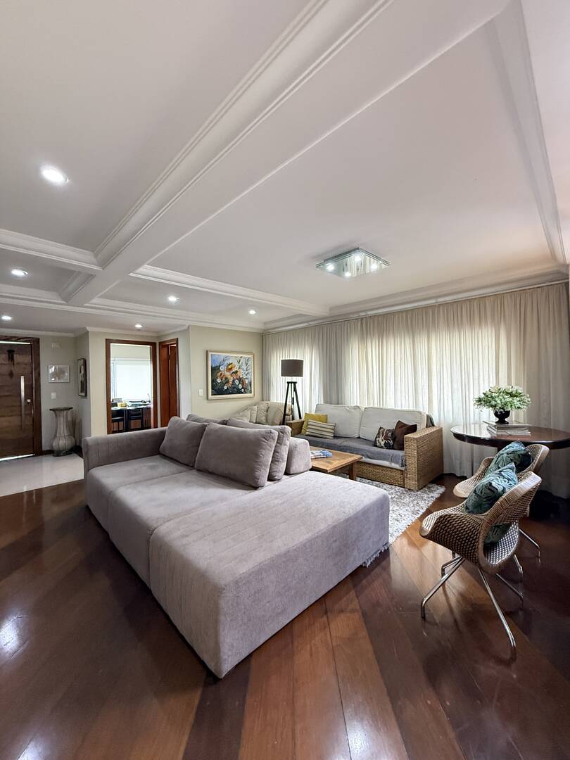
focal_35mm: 14
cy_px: 380
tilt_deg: +0.1
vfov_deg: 102.1
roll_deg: +0.8
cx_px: 285
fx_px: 307
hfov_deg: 85.7
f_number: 2.2
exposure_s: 1/60
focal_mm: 2.22
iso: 400
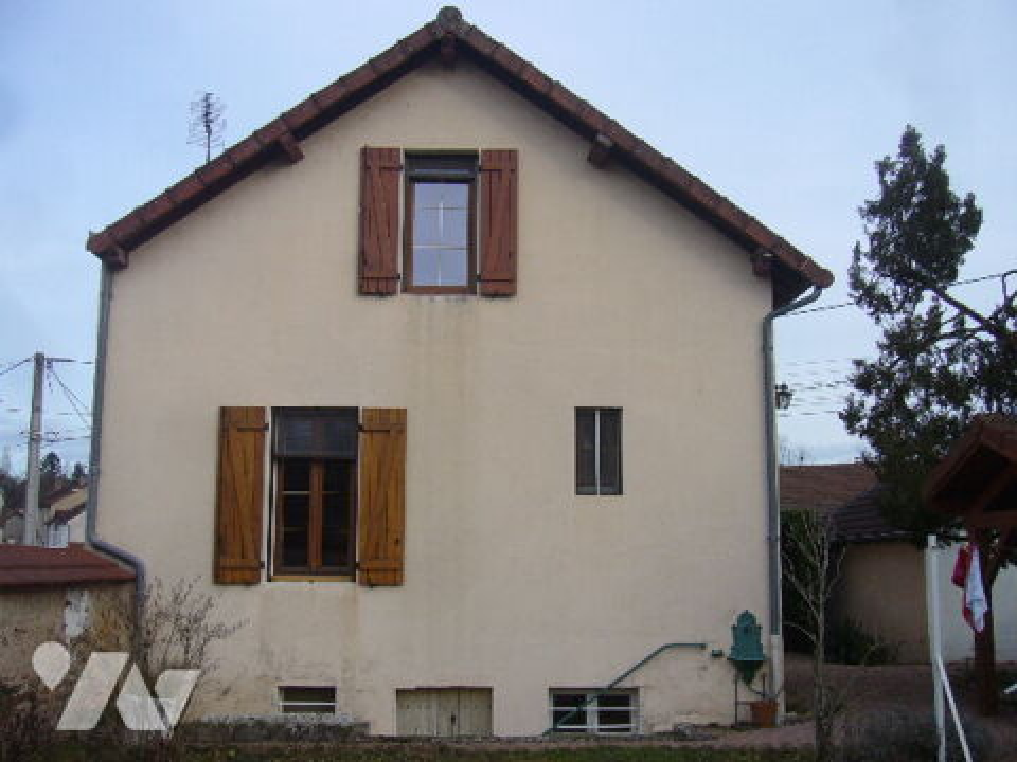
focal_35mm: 35
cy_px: 381
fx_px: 1028
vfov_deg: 40.7
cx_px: 508
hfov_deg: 52.6
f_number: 5.6
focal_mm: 5.8
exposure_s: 1/400
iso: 100
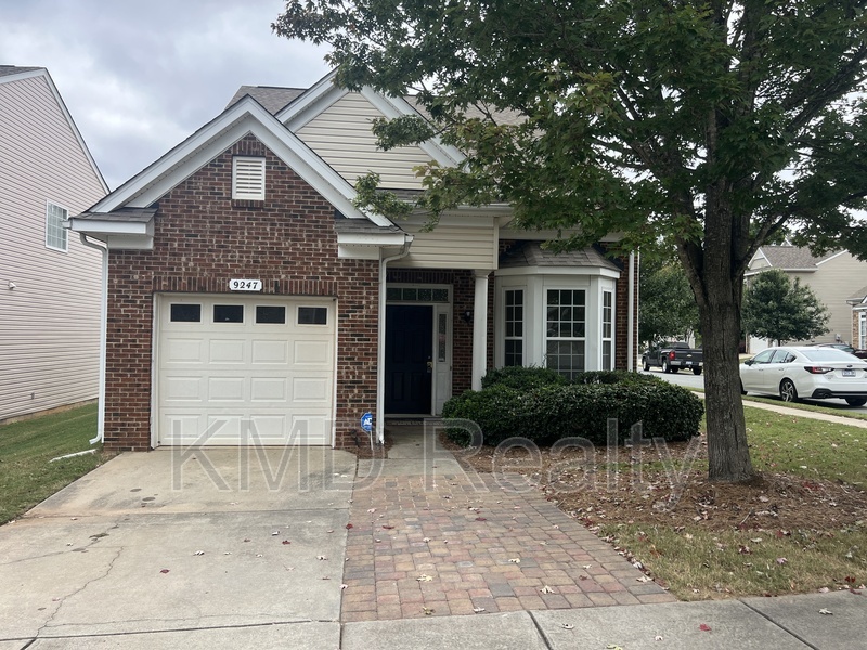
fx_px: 651
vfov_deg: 53.1
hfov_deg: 67.3
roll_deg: -0.4
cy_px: 325
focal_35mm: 26
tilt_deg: +1.4
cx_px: 434
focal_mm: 5.7
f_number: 1.5
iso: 50
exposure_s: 1/859
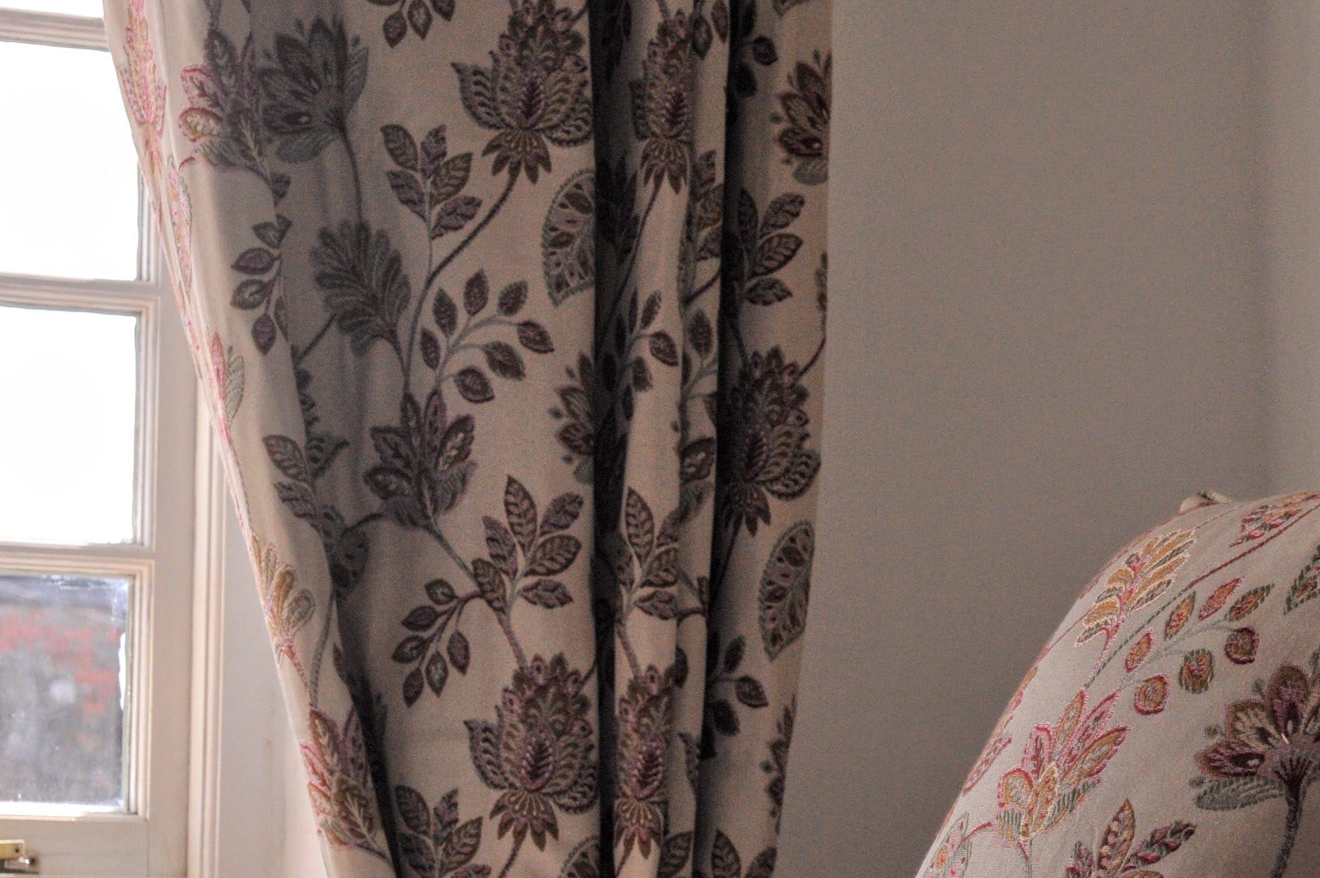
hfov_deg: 18.3
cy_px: 604
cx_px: 941
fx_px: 4067
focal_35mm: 111
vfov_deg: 12.3
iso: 1600
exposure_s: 1/400
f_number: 10
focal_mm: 60
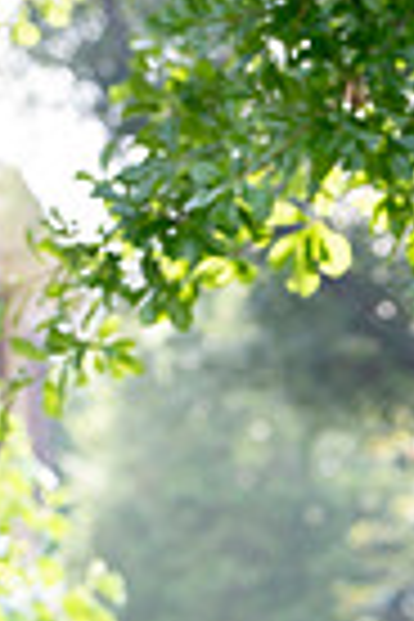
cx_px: 558
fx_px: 8452
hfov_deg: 2.8
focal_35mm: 490
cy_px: 986
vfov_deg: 4.2
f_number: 7.1
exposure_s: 1/60
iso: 250
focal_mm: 150
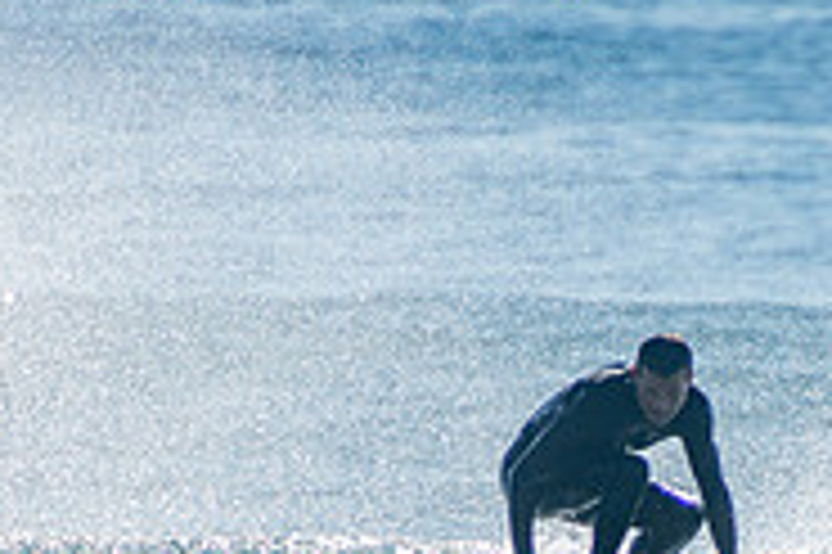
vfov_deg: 0.7
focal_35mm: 1882
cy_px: 736
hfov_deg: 1.1
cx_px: 670
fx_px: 43456
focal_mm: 400
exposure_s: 1/1250
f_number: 5.6
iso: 200
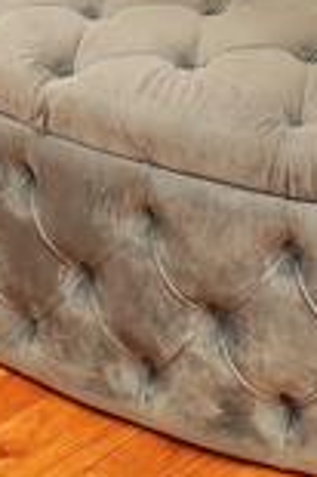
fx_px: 1310
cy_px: -460
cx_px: 206
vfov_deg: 16.2
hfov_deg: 13.8
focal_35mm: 99
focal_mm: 10
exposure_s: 1/80
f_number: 10
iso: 320
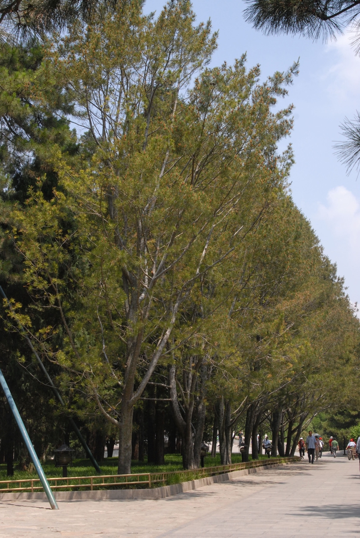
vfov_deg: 31.9
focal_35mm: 63
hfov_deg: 21.6
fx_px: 943
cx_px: 180
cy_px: 269
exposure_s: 1/320
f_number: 9
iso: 400
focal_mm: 42
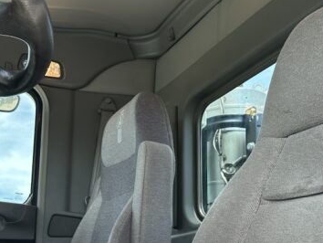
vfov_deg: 27.7
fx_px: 486
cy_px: 182
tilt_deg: +15.5
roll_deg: -3.3
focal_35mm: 52
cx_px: 116
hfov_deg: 36.5
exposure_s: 1/558
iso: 80
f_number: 1.78
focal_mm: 6.86
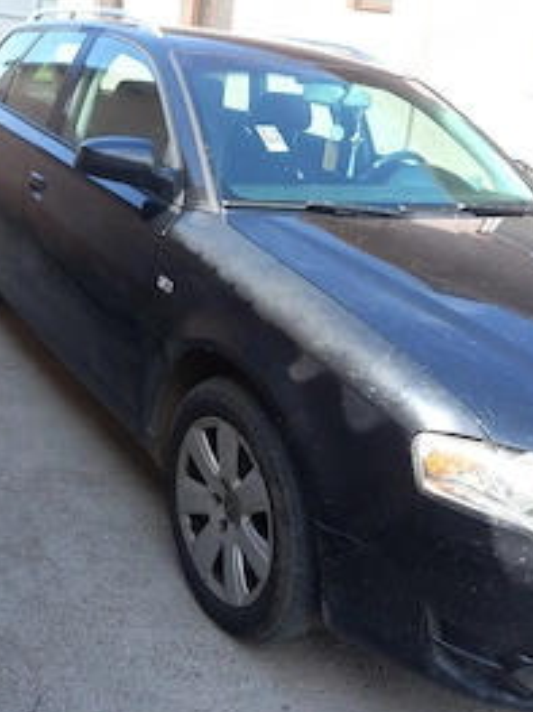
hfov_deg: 37.7
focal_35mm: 38
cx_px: 276
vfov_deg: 48.8
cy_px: 298
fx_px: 781
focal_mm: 4.6
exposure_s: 1/179
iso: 25
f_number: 2
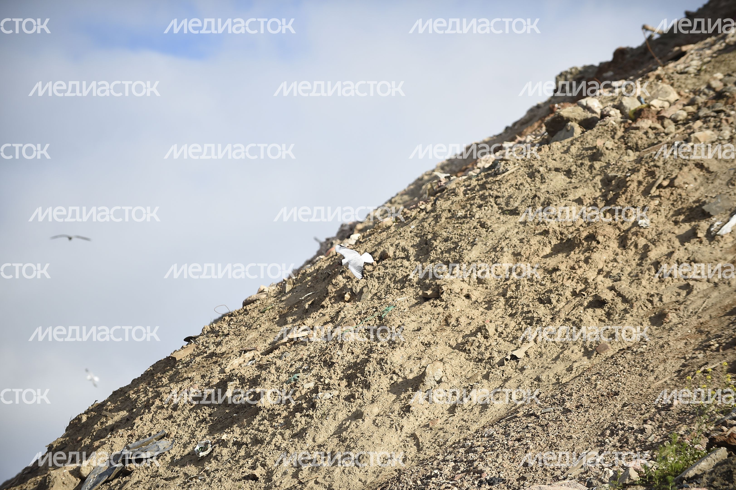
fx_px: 4087
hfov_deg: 10.3
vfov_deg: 6.9
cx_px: 368
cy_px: 245
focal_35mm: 200
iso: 200
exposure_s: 1/2000
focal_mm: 200
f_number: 4
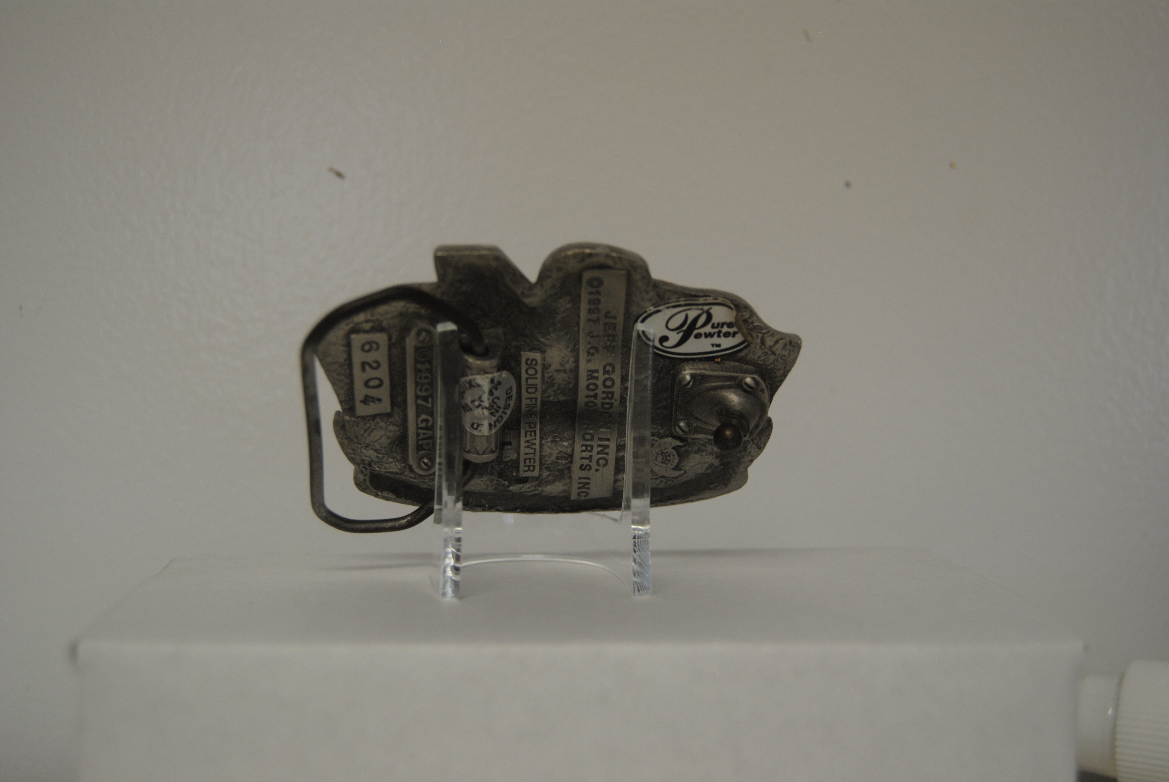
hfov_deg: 41.1
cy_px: 391
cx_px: 584
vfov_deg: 28.2
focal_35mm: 48
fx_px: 1561
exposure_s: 1/80
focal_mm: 32
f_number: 4.5
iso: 400
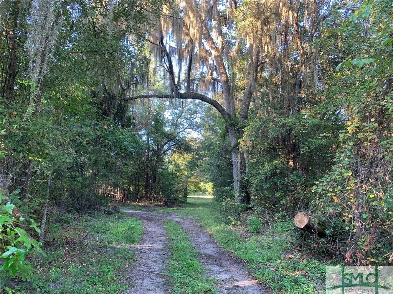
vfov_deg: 53.1
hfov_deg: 67.3
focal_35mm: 26
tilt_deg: +9.4
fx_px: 295
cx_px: 196
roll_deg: -0.7
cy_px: 147
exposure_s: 1/91
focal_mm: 4.25
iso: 100
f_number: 1.8
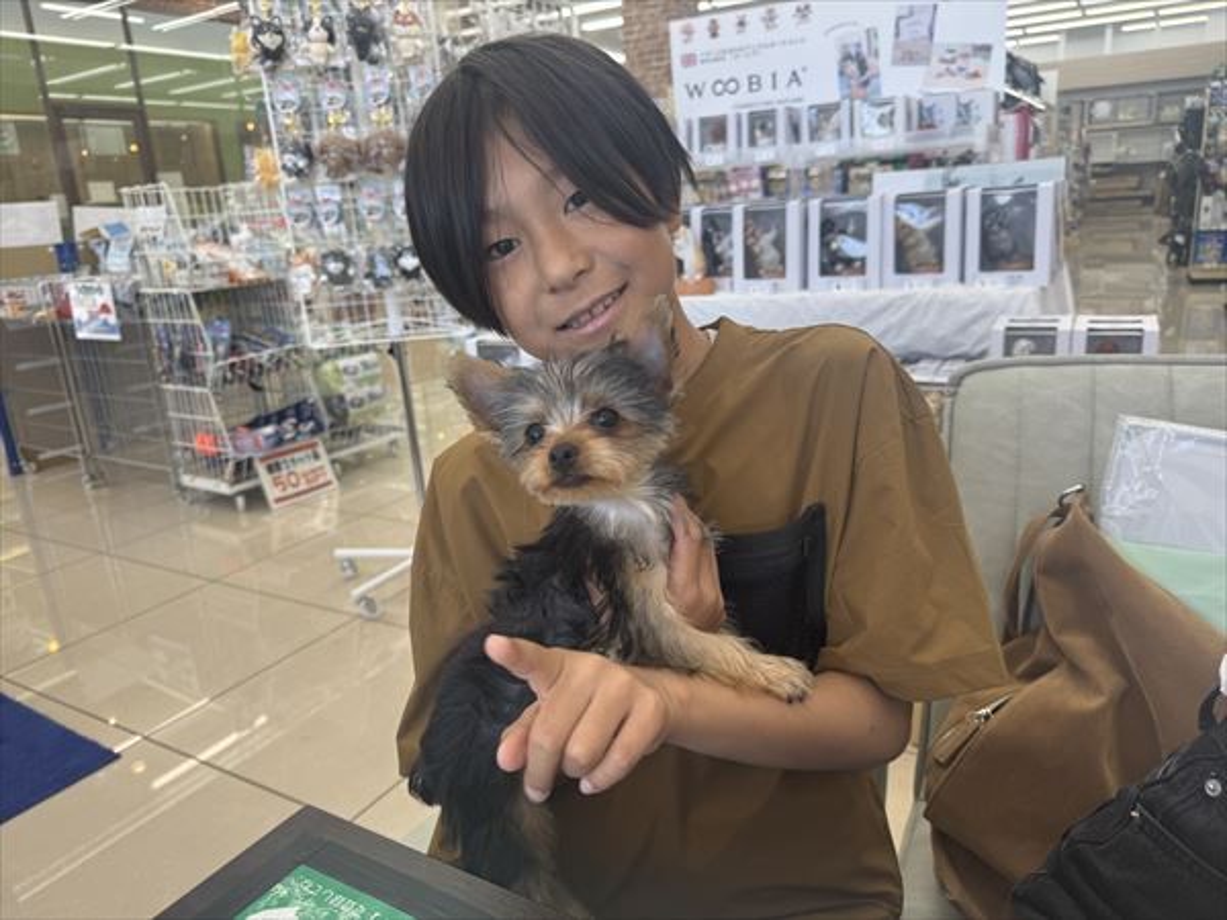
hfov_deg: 71.6
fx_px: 851
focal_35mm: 24
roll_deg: +4.0
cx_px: 614
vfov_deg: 56.8
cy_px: 460
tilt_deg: -15.6
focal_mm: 6.76
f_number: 1.78
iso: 50
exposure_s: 1/124
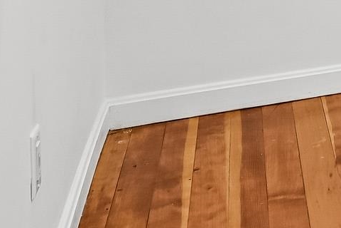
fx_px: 947
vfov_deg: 12.0
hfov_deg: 14.2
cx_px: 811
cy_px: -251
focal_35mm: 100
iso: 400
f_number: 8
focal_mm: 16
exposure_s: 1/20
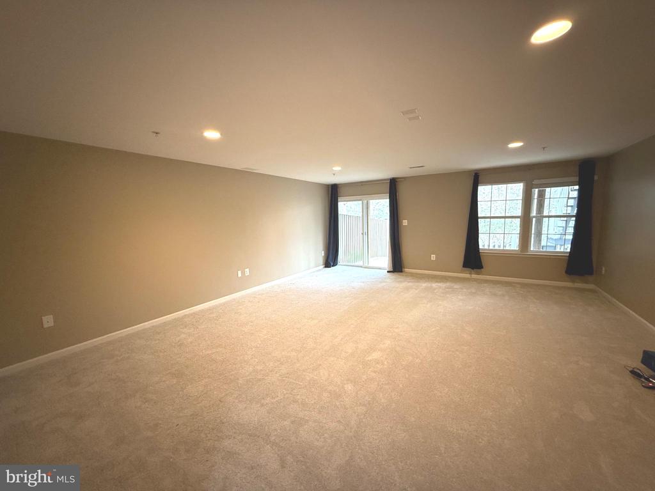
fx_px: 265
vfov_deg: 85.7
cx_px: 328
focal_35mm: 14
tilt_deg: -6.6
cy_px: 246
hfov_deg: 102.1
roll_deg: +1.0
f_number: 2.2
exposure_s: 1/60
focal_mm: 2.22
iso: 320
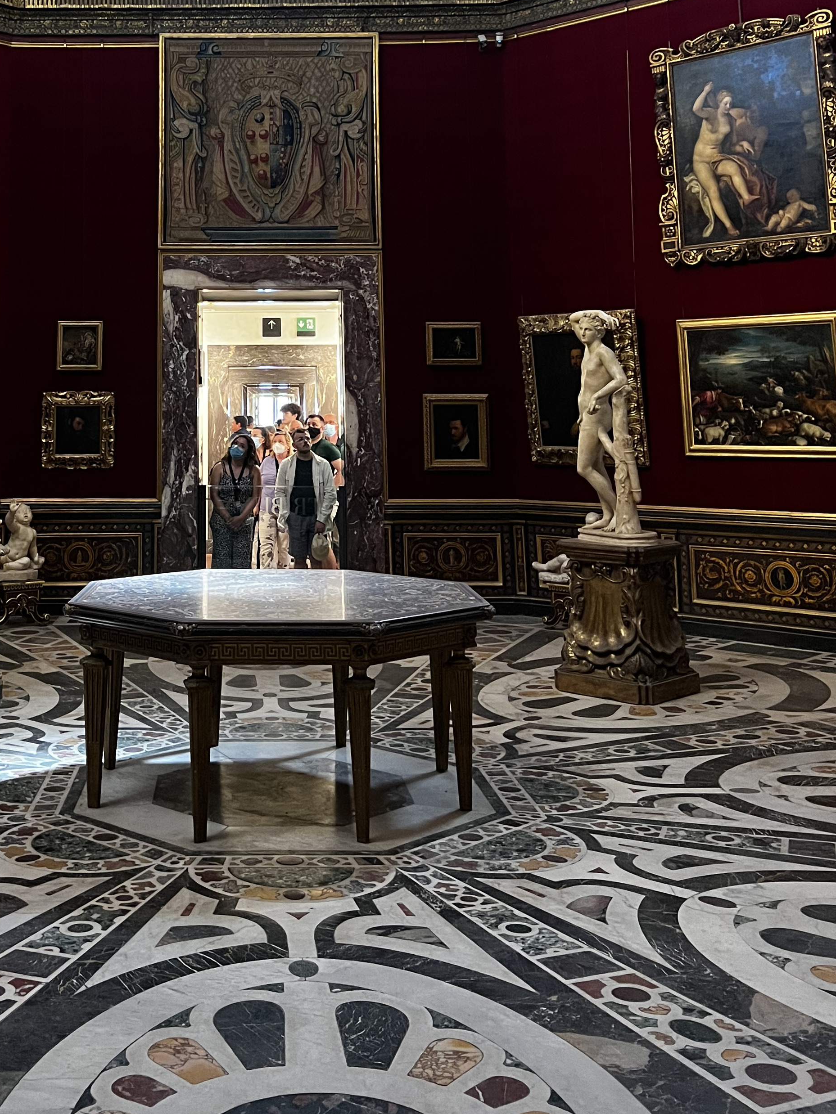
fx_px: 1352
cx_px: 223
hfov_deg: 33.7
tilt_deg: +8.5
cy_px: 218
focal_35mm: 42
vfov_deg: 42.7
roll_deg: -0.5
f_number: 1.5
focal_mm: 5.7
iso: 500
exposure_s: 1/49
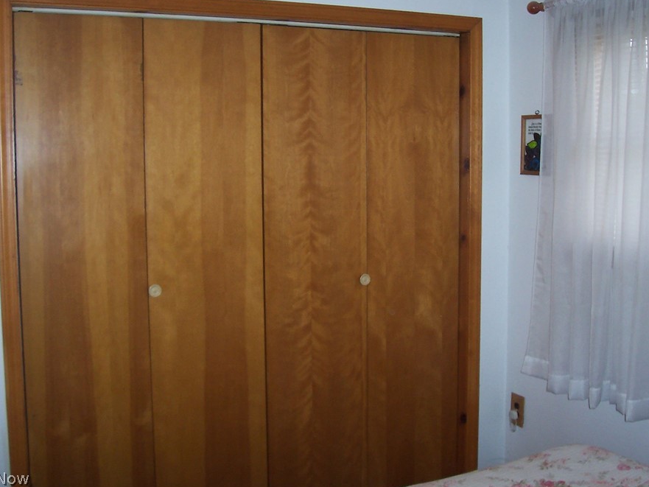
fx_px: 806
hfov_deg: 43.8
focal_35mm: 43
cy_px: 208
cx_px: 330
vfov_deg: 33.5
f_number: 2.8
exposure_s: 1/60
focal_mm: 5.6
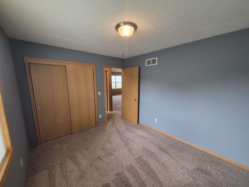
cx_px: 124
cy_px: 94
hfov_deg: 106.2
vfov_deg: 89.9
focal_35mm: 13
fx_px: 94
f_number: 2.2
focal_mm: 1.74
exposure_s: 1/60
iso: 160
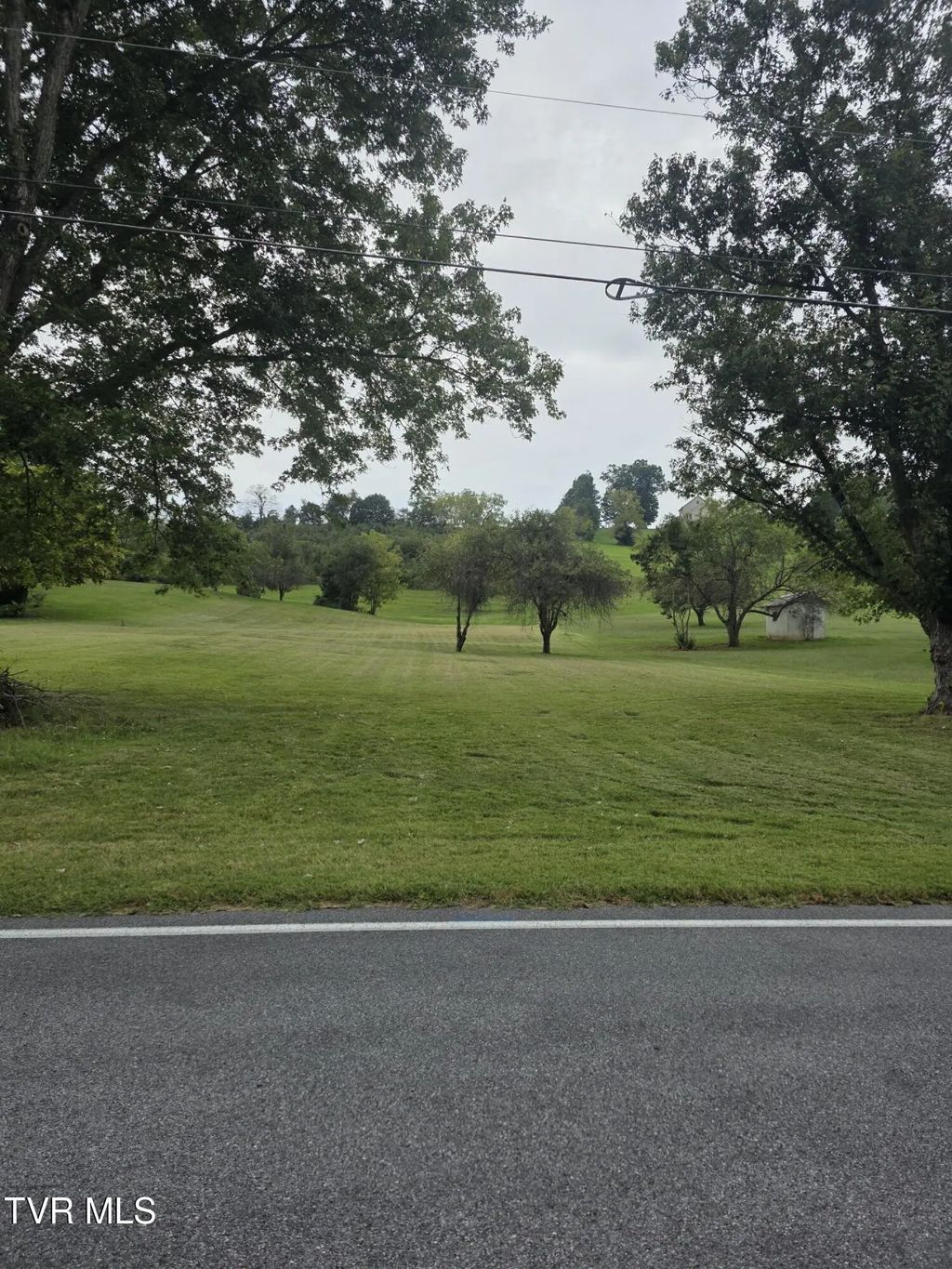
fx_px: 843
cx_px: 476
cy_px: 634
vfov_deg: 73.9
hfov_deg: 58.9
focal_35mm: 23
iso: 80
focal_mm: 6.3
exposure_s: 1/3474
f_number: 1.7
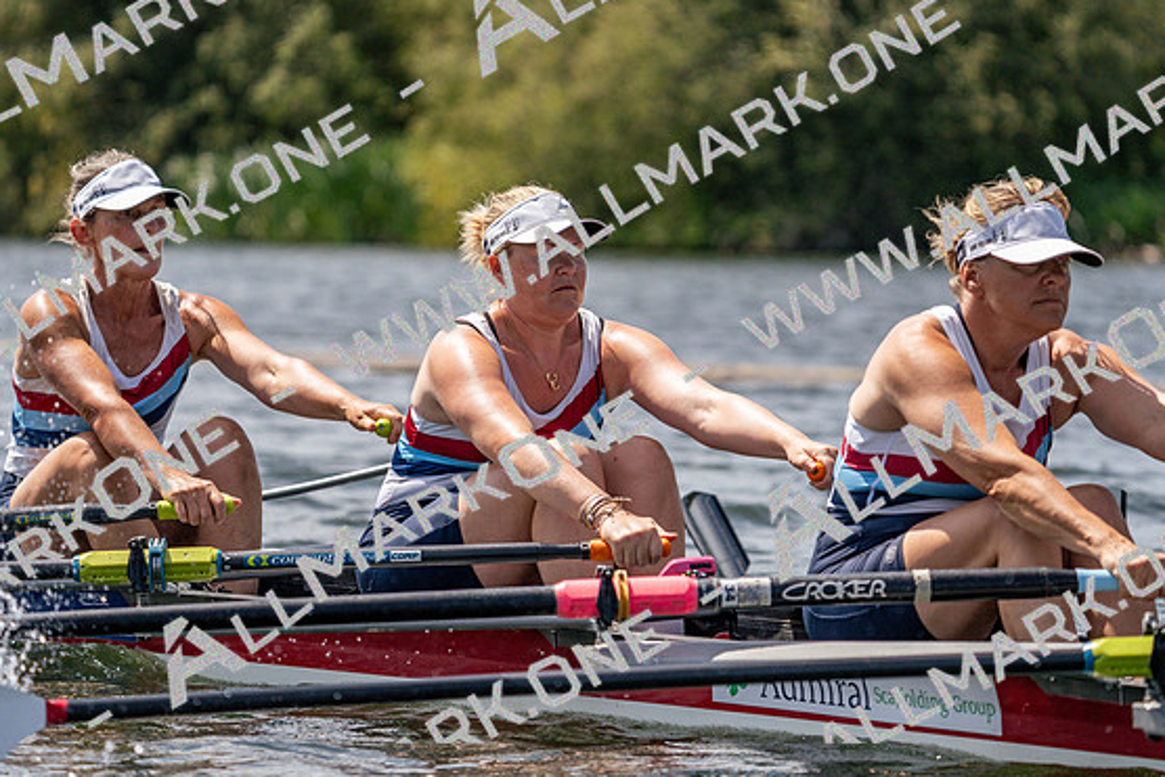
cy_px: 384
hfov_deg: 7.8
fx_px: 8513
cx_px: 589
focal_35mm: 263
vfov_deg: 5.2
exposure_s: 1/2000
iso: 250
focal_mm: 252
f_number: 5.6
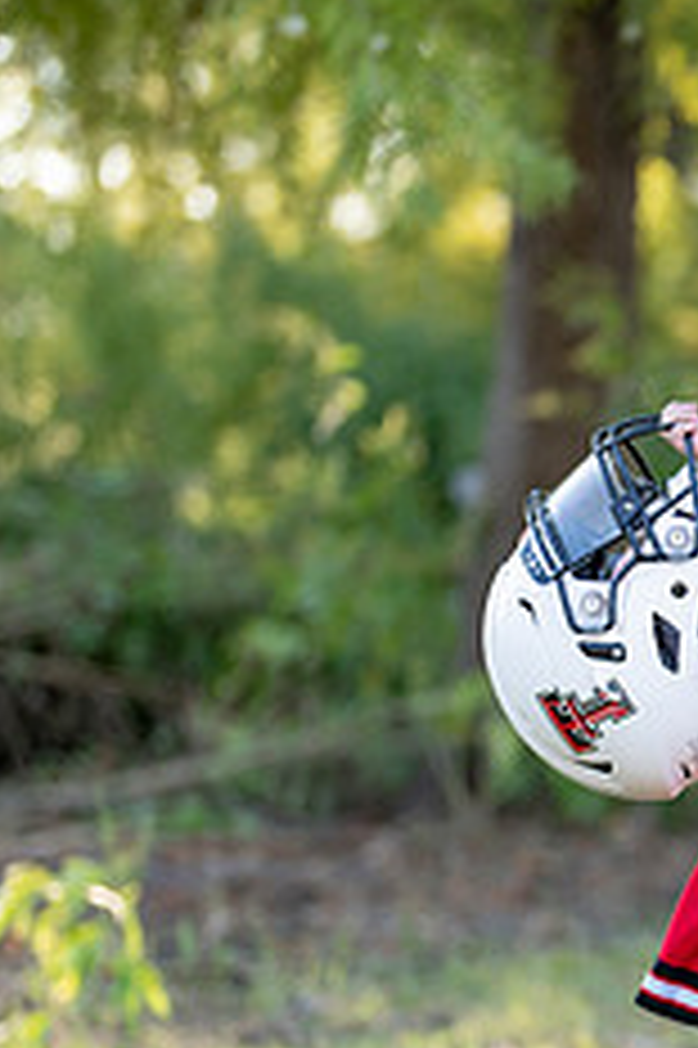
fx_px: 3932
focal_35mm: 135
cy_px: 729
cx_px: 968
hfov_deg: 9.9
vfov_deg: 15.2
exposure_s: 1/800
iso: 100
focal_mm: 50
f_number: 1.2
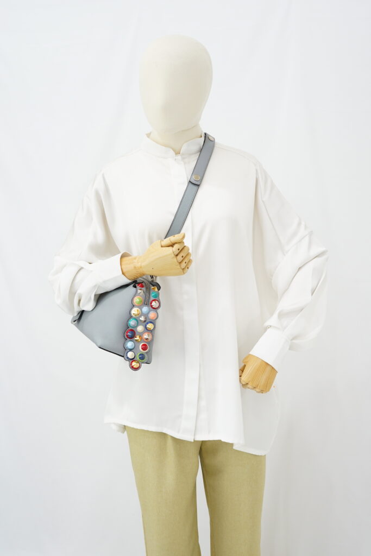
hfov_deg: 27.0
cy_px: 278
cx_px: 186
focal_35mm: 50
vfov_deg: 39.6
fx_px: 773
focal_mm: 50
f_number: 6.3
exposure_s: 1/10
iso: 640
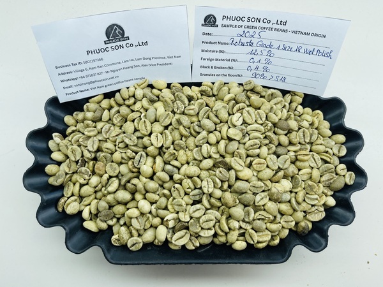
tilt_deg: -80.8
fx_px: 277
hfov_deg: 69.4
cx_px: 192
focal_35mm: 25
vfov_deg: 54.9
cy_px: 144
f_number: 1.6
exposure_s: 1/1212
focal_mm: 5.1
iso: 50
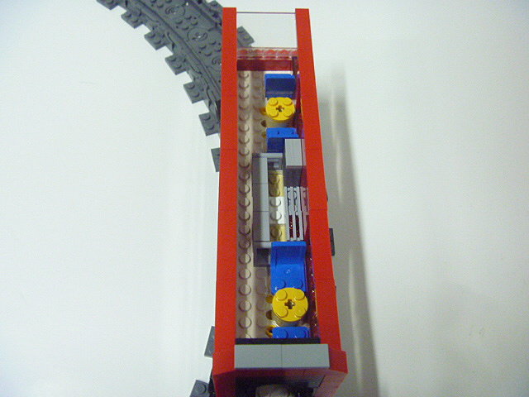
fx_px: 535
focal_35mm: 35
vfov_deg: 40.7
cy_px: 198
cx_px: 264
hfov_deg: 52.6
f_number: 3.5
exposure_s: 1/25
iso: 800
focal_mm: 6.3
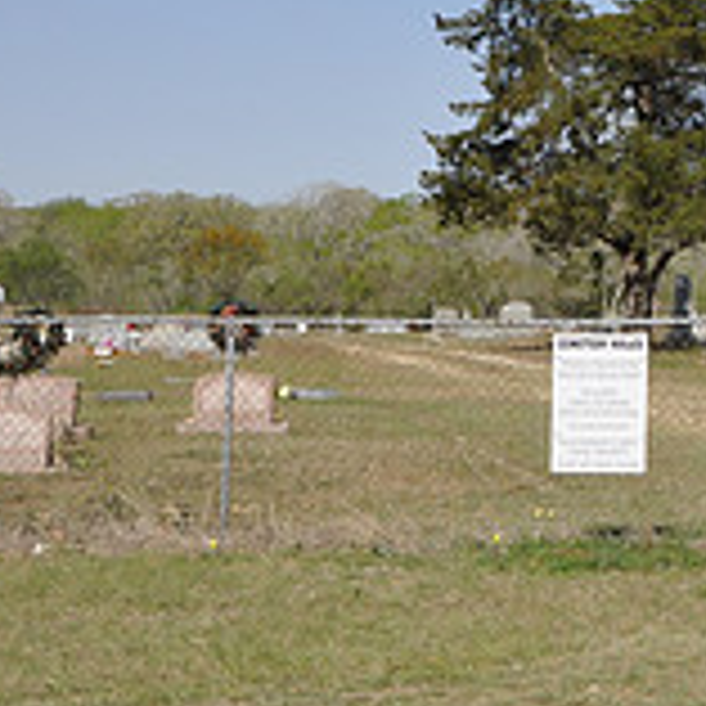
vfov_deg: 17.2
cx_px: 1165
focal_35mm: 99
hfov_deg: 15.7
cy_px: -25
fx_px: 2274
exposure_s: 1/250
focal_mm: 21
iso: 200
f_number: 8
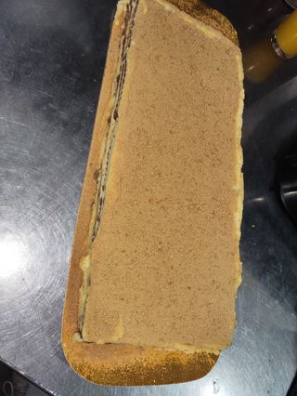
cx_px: 148
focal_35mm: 24
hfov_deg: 56.9
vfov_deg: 71.6
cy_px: 198
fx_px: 274
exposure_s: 1/100
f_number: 1.88
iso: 75
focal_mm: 5.59
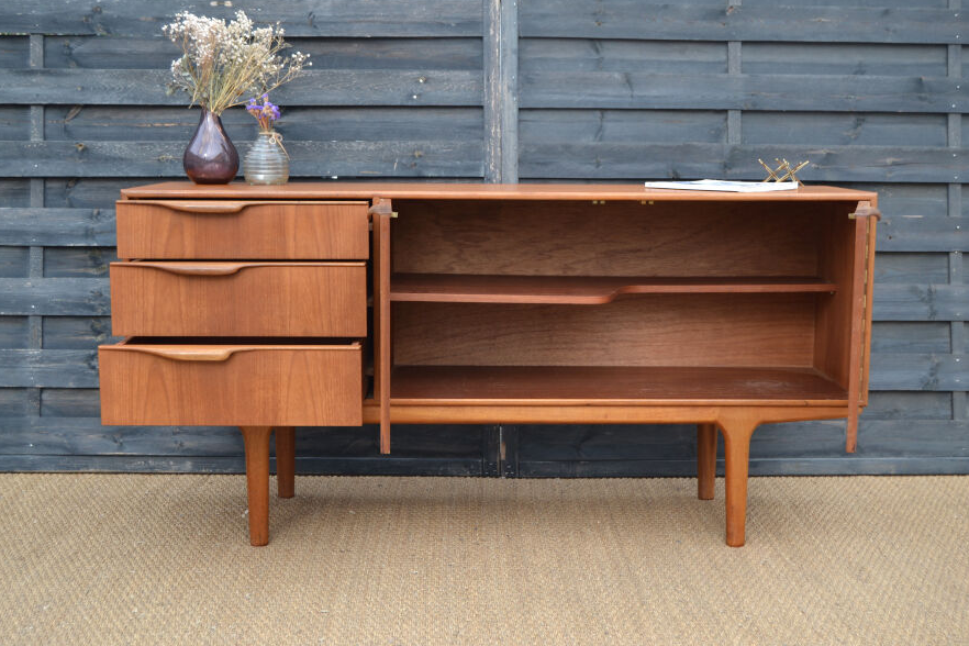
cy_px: 325
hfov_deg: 40.3
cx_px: 490
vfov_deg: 27.5
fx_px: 1319
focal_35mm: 49
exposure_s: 1/125
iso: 140
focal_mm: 32
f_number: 5.6
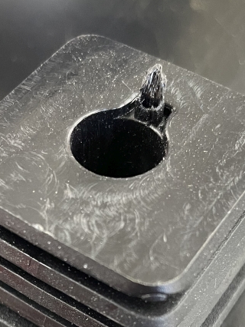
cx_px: 93
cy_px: 317
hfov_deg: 24.0
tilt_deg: -57.8
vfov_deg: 29.8
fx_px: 575
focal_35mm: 61
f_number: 1.6
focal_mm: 4.2
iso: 400
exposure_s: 1/33
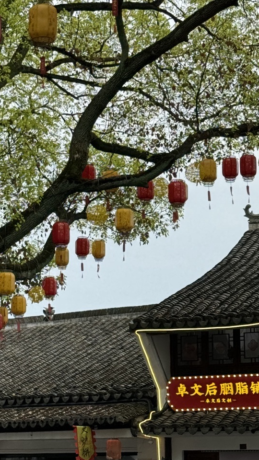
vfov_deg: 19.6
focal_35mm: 109
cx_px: 81
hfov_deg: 11.1
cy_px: 277
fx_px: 1331
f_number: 1.78
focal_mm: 6.86
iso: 64
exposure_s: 1/2110
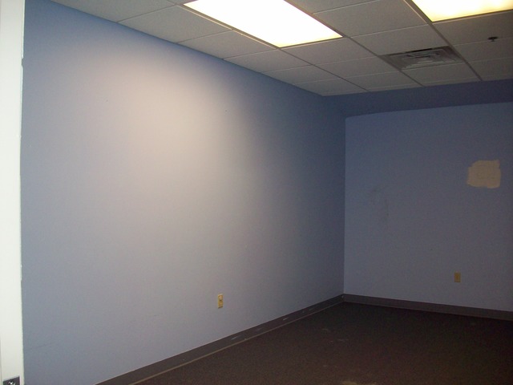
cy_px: 192
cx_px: 256
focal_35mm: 34
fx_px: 504
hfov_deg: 54.0
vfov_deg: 41.8
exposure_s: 1/60
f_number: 2.8
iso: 160
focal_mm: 5.7
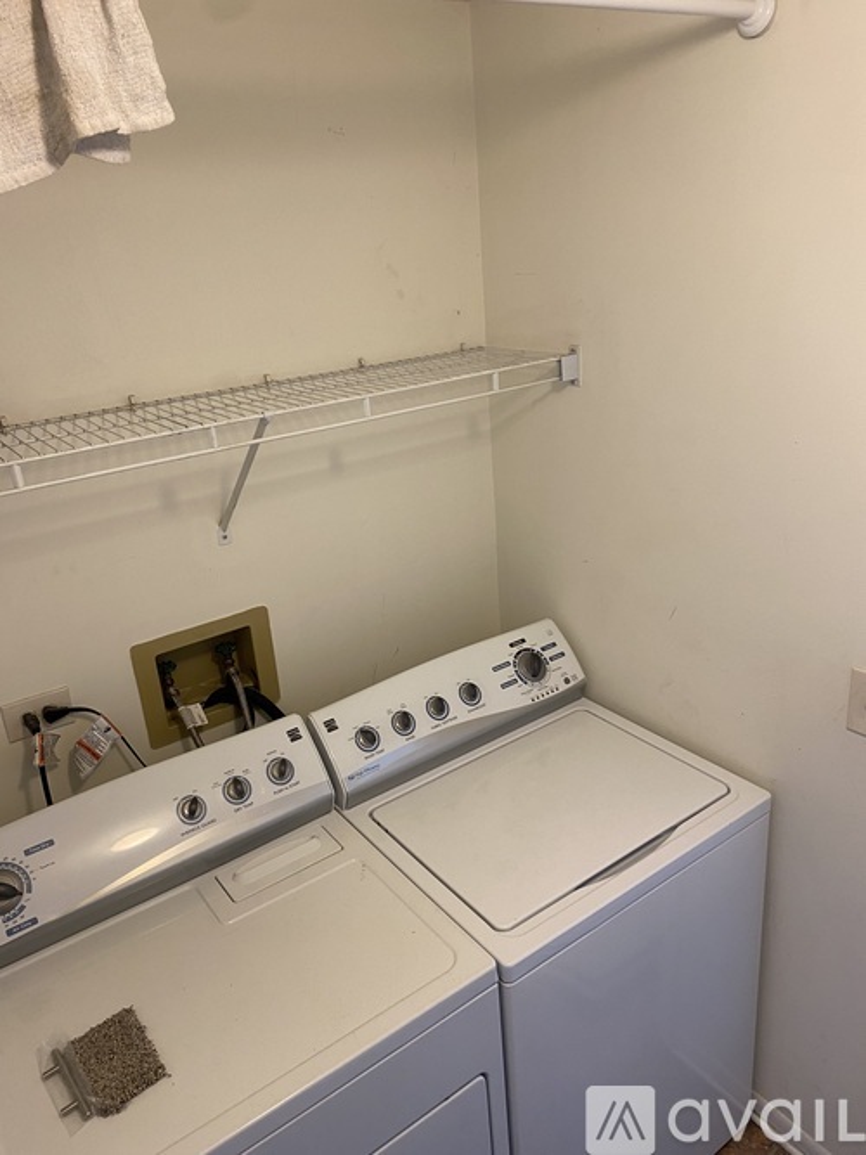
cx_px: 433
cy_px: 578
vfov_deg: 67.3
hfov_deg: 53.0
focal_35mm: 26
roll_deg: +4.1
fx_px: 868
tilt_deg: -19.2
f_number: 1.8
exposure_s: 1/60
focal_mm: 4.25
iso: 80
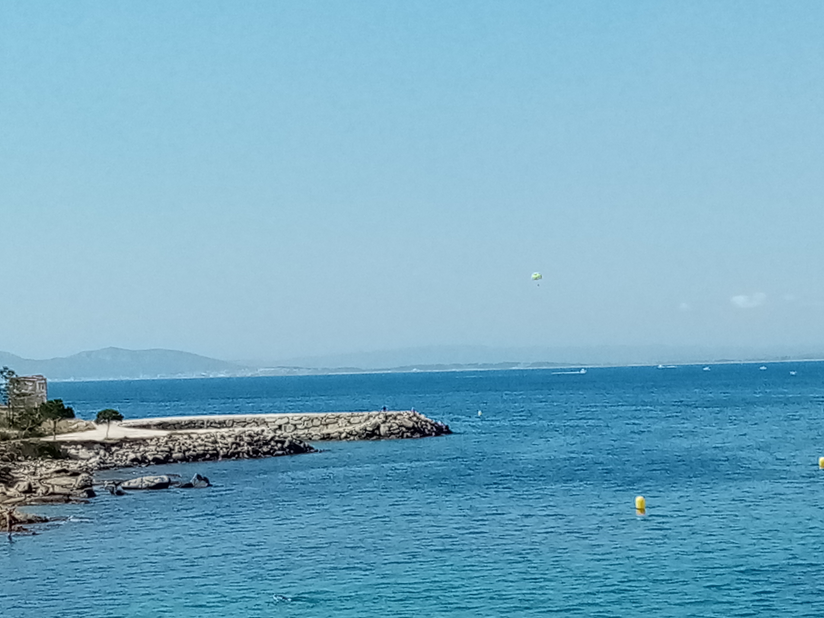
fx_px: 881
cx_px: 467
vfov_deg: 38.4
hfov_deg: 50.0
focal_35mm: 37
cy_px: 381
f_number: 1.8
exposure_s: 1/1422
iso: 101
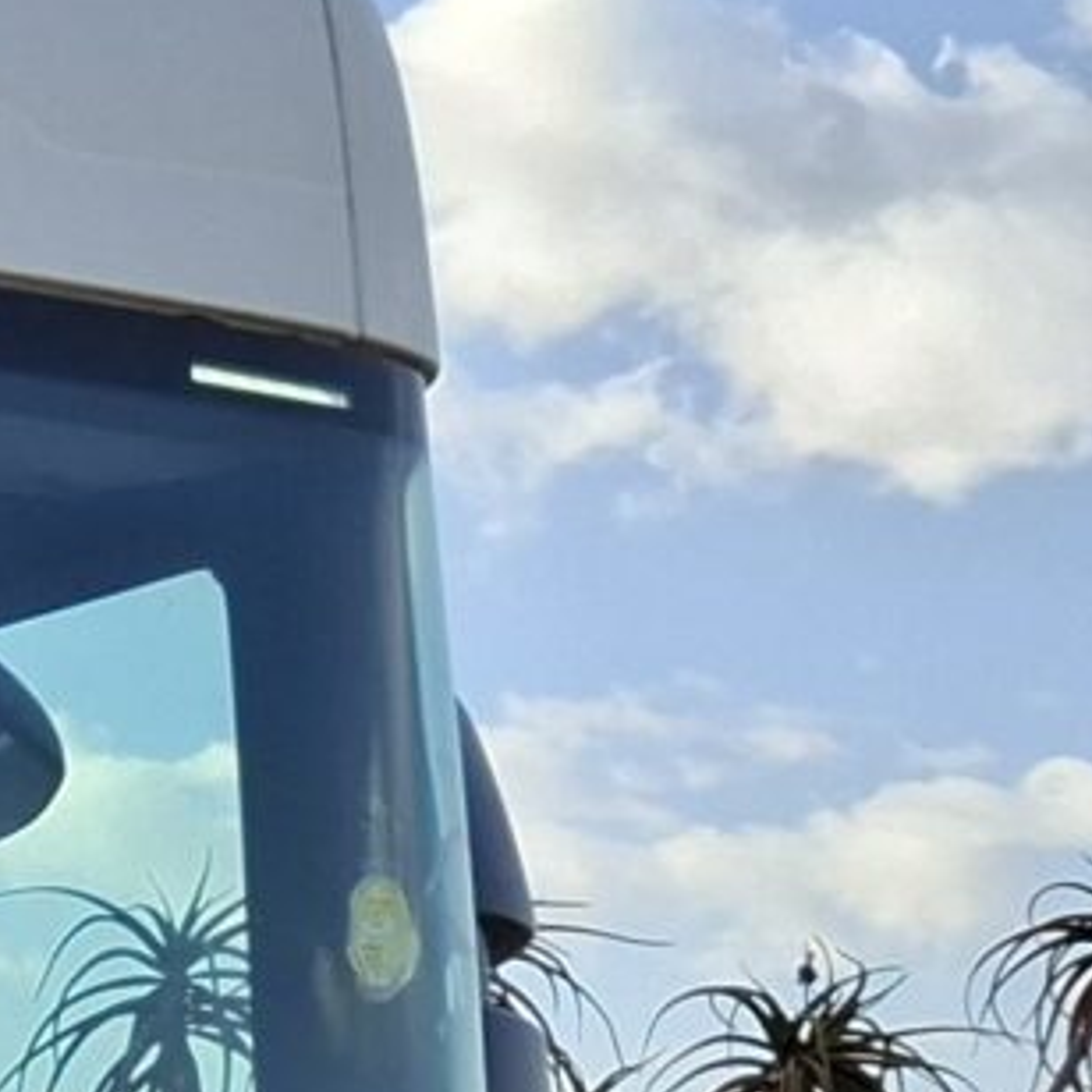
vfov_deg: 9.8
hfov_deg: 9.1
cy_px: 1968
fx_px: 6032
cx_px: -1688
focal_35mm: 169
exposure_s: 1/1357
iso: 50
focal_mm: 5.54
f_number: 1.8
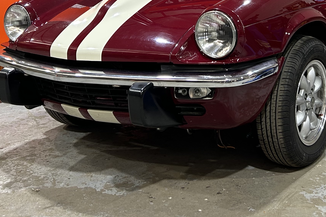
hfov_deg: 31.2
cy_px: -40
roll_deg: +1.6
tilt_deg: -0.5
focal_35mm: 64
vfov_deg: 20.0
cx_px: 210
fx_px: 580
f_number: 1.5
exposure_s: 1/100
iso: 100
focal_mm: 5.7
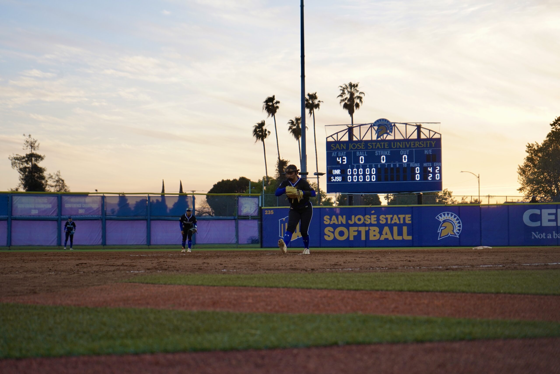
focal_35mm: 70
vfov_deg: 19.5
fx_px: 1089
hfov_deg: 28.8
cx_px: 280
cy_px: 187
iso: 320
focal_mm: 70
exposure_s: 1/320
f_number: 5.6
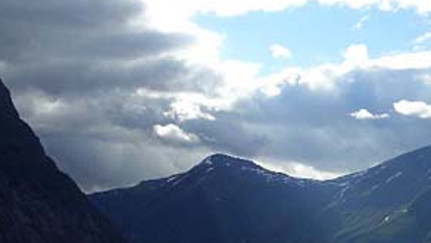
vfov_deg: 14.7
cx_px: 300
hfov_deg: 25.7
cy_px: 180
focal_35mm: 82
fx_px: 937
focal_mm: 8.2
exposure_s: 1/640
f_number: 5
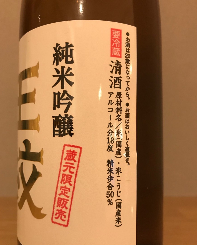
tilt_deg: +1.9
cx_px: 96
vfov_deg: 58.7
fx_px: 219
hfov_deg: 48.5
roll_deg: -0.1
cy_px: 132
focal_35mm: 30
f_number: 1.8
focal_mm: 3.99
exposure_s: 1/13
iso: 100
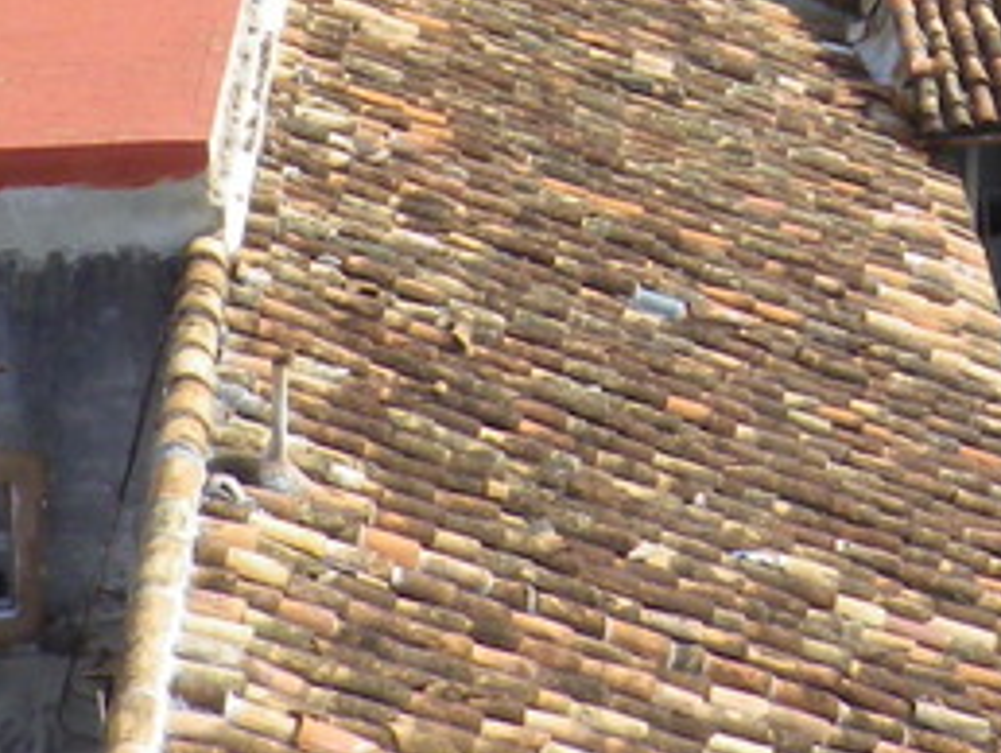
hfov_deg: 15.1
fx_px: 3763
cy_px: -318
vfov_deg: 11.1
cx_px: 745
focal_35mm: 130
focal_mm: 5
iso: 100
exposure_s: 1/640
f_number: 3.2
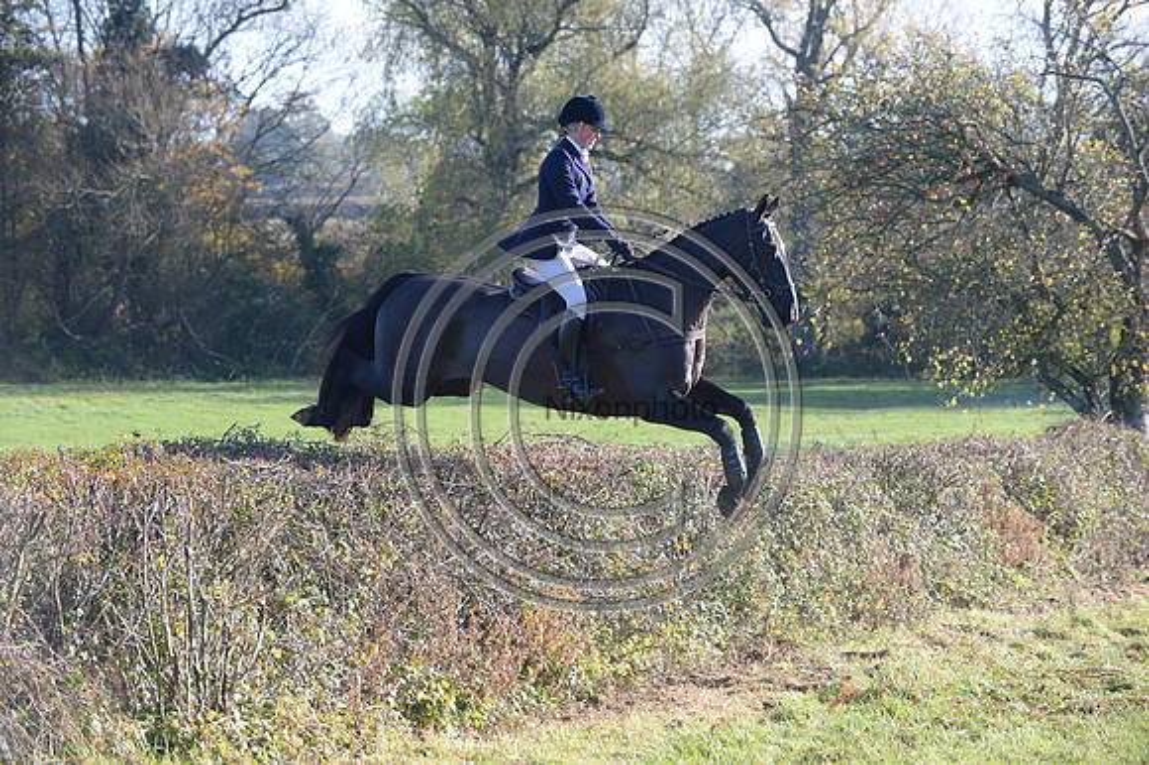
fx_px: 3509
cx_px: 574
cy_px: 382
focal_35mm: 110
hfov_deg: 18.6
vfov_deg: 12.4
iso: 1000
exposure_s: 1/1250
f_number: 4.5
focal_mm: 110
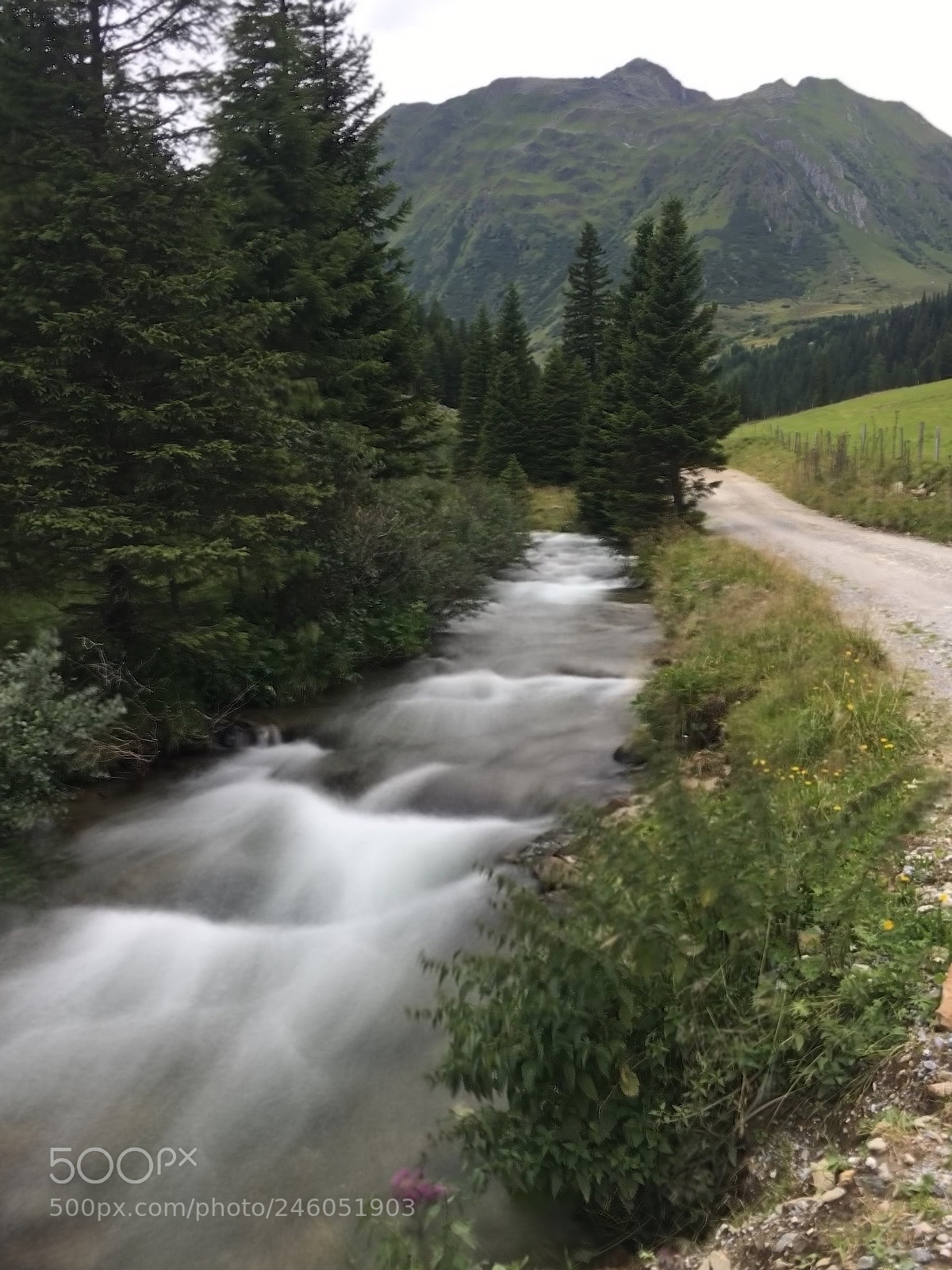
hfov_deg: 48.2
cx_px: 476
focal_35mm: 29
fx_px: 1063
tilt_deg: -5.8
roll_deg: +1.1
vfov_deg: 61.7
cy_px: 635
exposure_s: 1/725
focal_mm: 4.15
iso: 25
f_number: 2.2
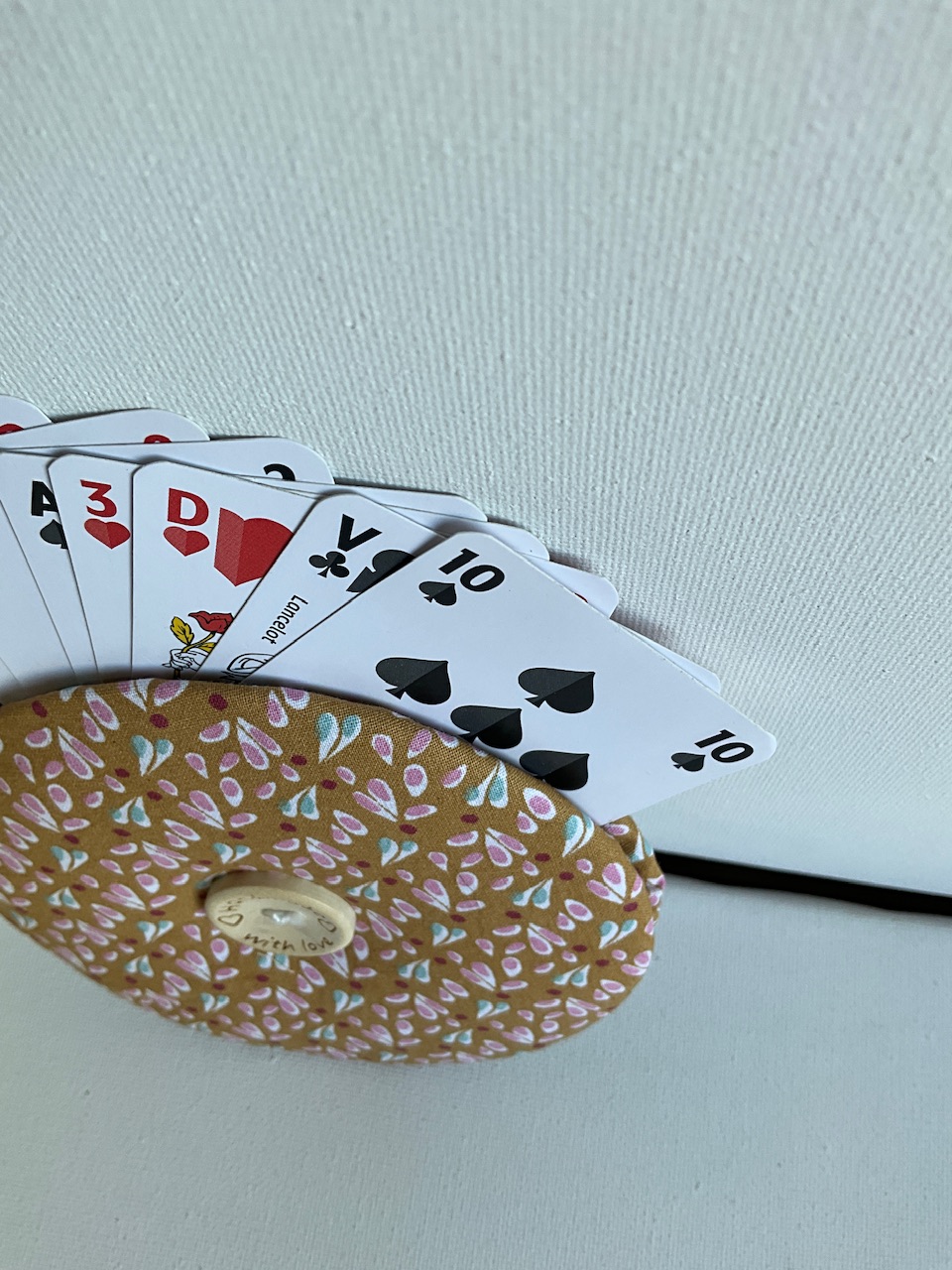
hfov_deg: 48.2
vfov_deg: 61.7
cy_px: 635
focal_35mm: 29
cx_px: 476
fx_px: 1063
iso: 32
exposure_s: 1/100
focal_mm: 3
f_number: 1.8
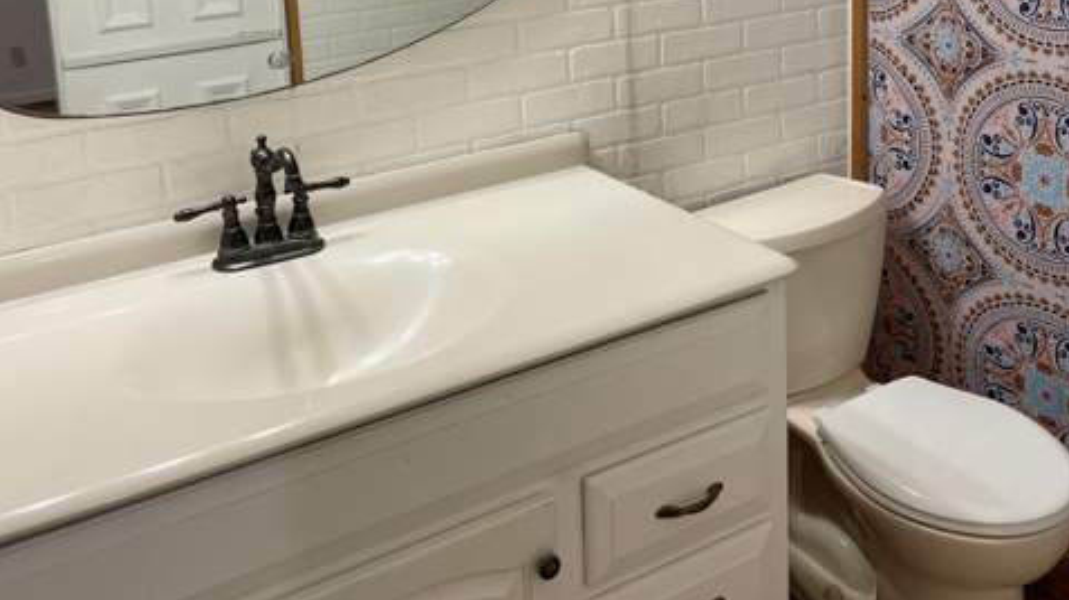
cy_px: 11
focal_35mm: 38
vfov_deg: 29.3
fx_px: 1077
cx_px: 536
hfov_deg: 52.8
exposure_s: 1/120
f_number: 1.6
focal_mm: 4.2
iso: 40
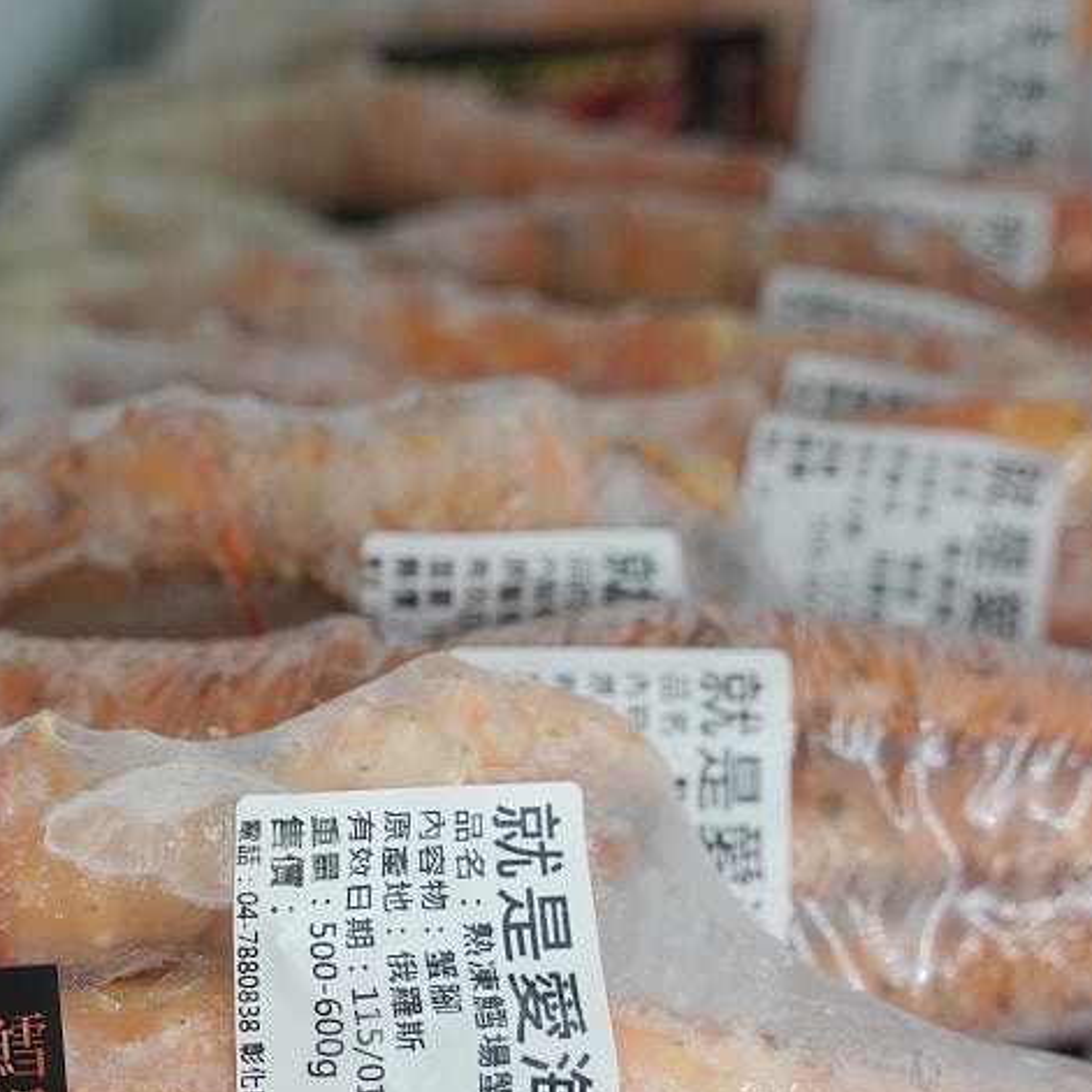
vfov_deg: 16.6
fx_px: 3712
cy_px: 881
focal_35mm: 104
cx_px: 366
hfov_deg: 16.7
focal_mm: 48
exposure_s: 1/160
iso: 1000
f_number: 4
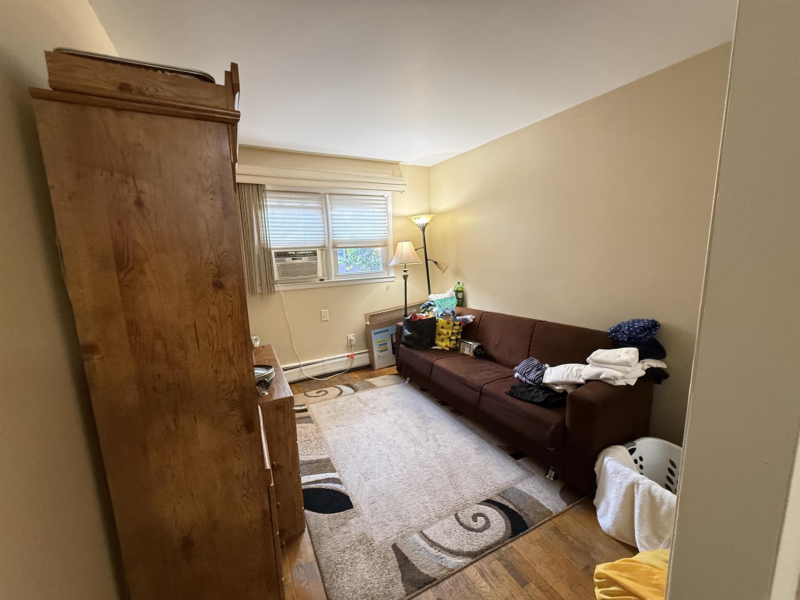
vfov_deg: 85.7
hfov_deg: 102.1
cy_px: 300
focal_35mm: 14
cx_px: 400
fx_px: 324
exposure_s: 1/60
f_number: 2.2
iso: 400
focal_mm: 2.22
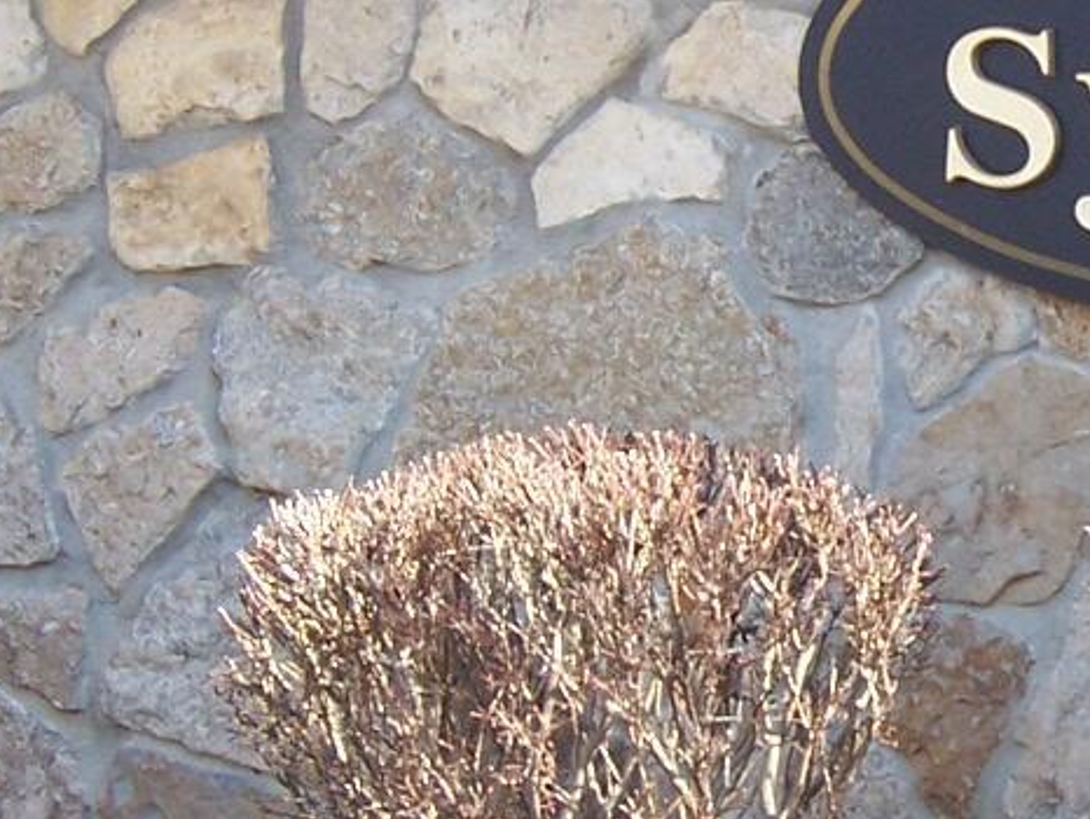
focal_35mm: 223
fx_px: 7026
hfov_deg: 8.8
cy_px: 463
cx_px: 1336
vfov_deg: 6.7
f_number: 3.2
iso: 80
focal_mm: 11.1
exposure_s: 1/125
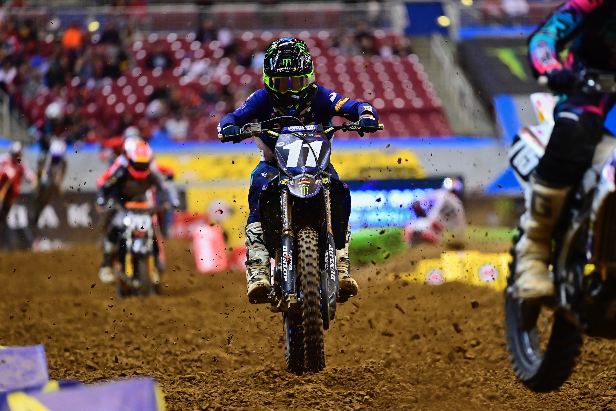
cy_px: 206
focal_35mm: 300
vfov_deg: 4.6
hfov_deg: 6.9
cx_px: 308
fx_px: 5133
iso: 3600
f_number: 4
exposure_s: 1/1000
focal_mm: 300
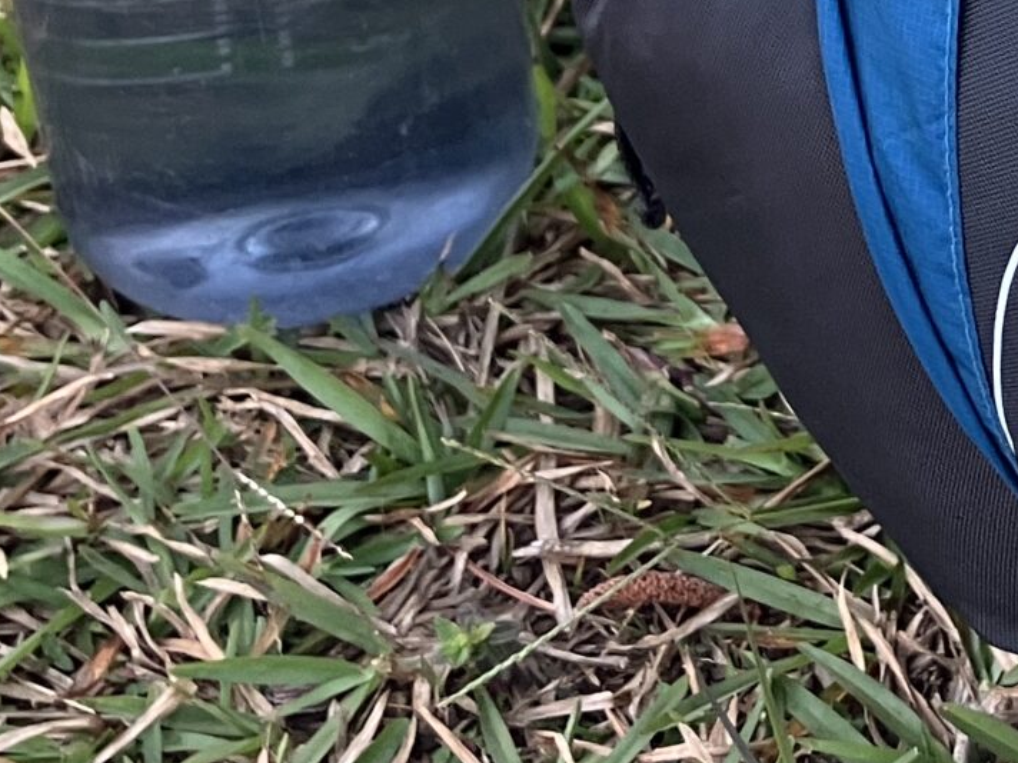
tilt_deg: -33.3
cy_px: -290
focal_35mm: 107
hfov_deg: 17.4
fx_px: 3147
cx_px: 1251
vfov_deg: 13.2
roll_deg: -0.2
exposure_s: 1/60
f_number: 1.8
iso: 125
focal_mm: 3.99
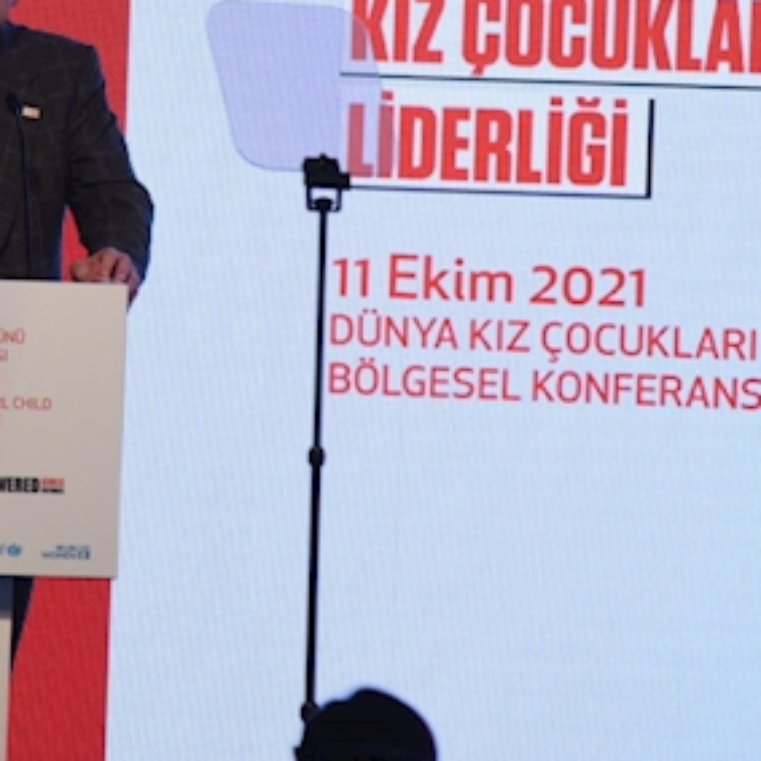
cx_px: 78
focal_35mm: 360
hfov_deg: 4.9
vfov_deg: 4.9
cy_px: 195
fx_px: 8954
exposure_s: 1/125
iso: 500
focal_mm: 120
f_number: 4
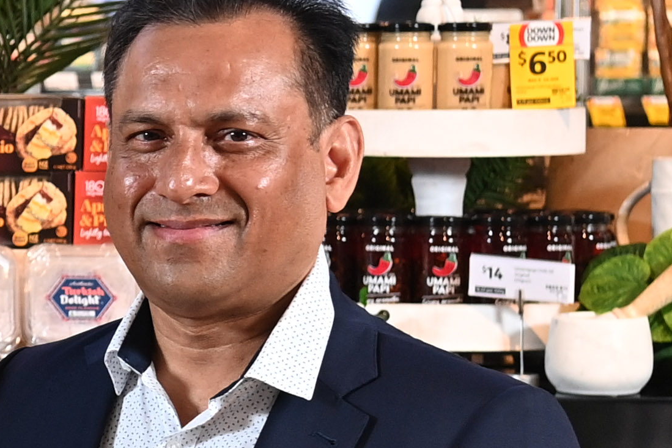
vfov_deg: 5.1
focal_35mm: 271
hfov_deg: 7.3
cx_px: -650
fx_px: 5059
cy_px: 402
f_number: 5.6
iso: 800
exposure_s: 1/250
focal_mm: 55
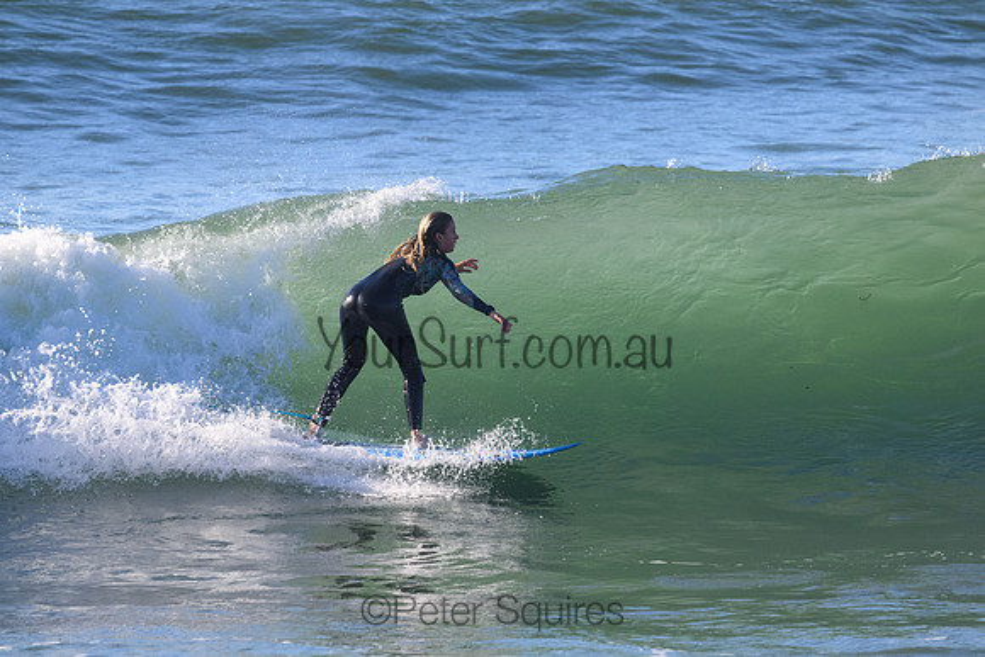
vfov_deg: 2.5
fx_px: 15051
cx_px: 492
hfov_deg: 3.7
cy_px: 328
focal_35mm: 550
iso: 2200
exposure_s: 1/2000
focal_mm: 550
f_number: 11
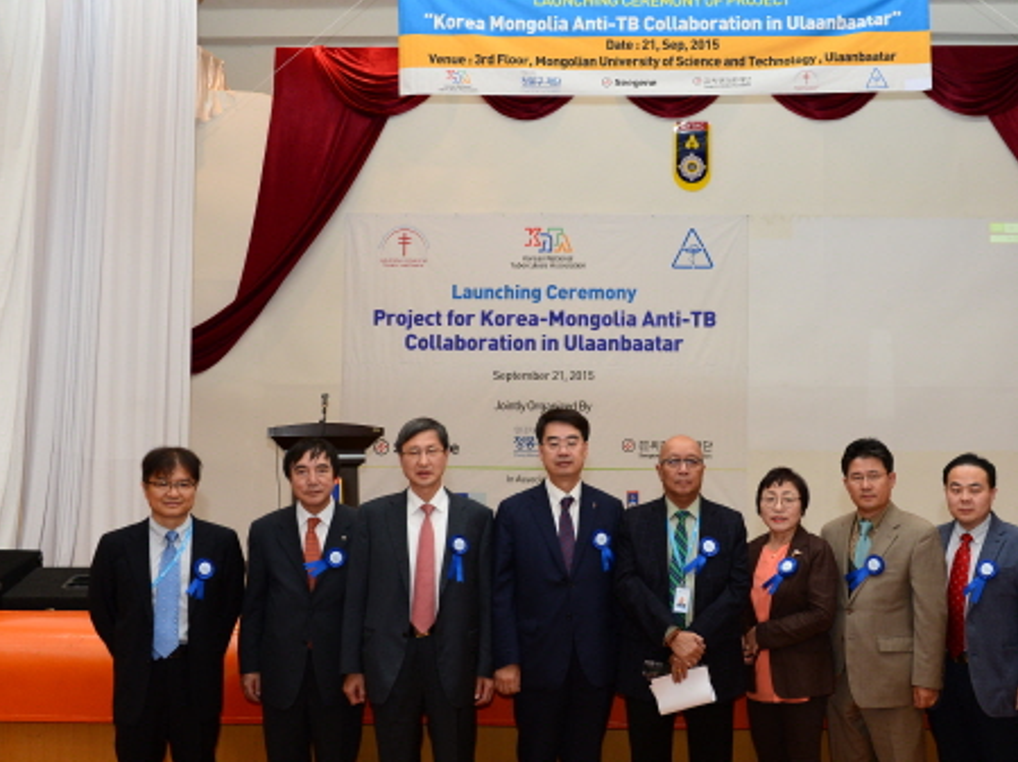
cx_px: 642
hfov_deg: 45.4
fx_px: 1205
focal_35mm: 41
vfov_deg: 35.1
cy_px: 397
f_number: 4.5
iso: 1250
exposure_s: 1/100
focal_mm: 32
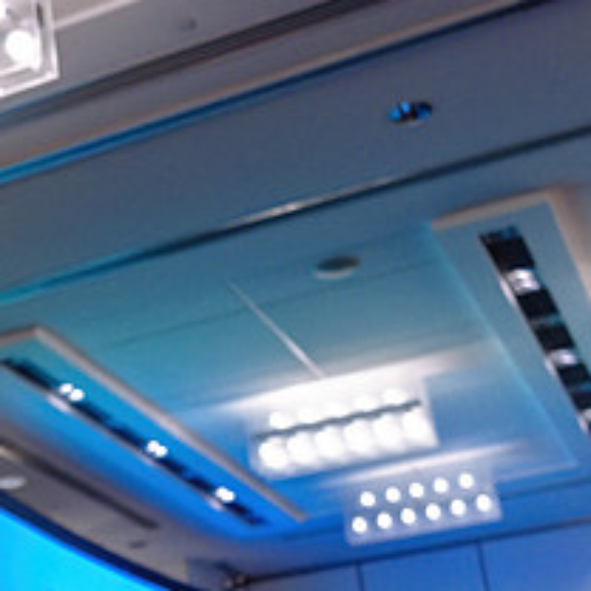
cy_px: 394
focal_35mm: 83
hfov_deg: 19.7
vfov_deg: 20.8
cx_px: -108
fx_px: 1603
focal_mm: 35
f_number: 2.8
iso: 3200
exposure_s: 1/200
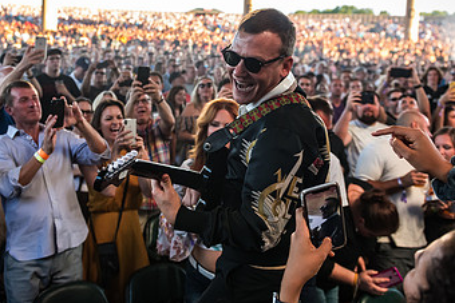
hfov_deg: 47.0
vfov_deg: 32.5
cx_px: 174
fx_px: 518
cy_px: 110
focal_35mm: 41
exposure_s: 1/640
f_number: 2.8
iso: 1000
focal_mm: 24
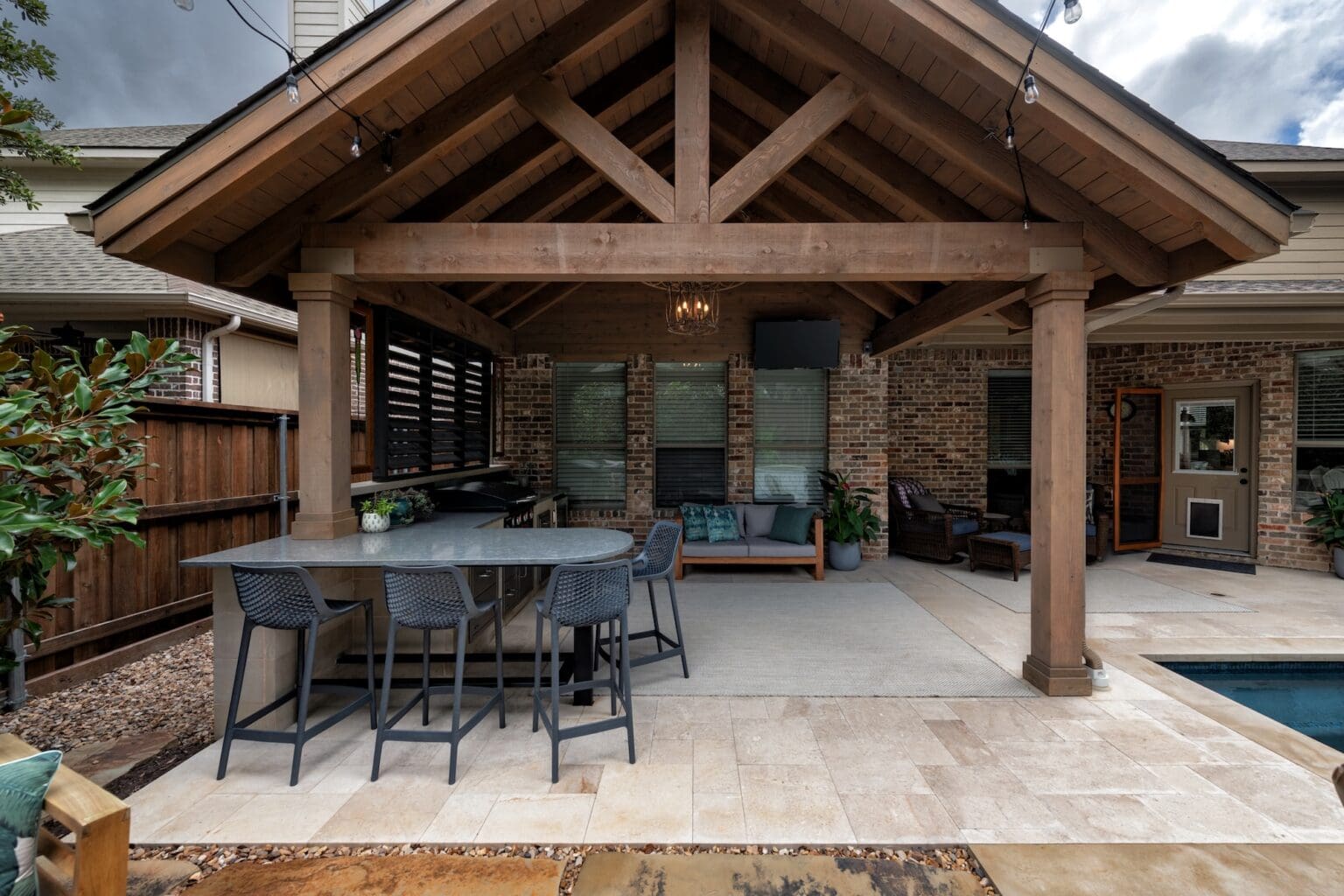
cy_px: 448
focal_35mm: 14
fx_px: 523
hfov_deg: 104.3
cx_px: 672
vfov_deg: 81.2
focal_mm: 14
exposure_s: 1/40
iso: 64
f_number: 8
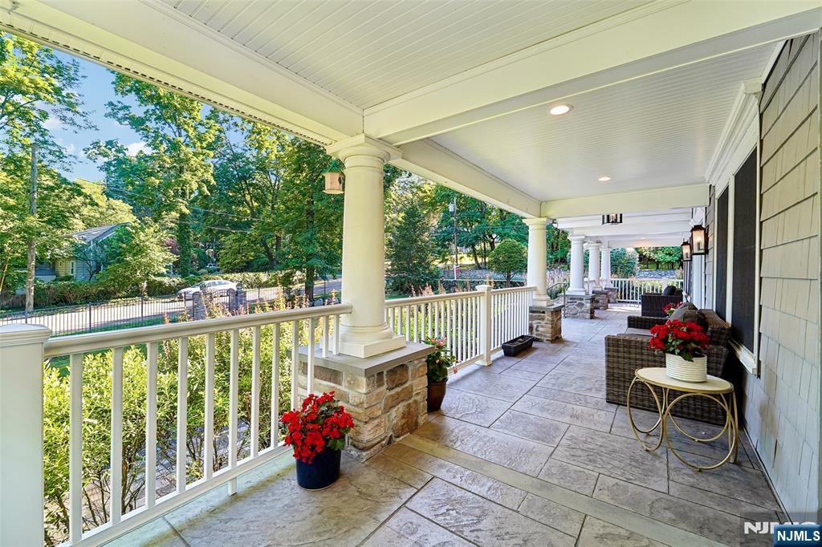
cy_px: 274
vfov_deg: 81.2
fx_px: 320
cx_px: 411
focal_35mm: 14
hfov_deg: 104.3
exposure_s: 1/50
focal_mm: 14
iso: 400
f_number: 8
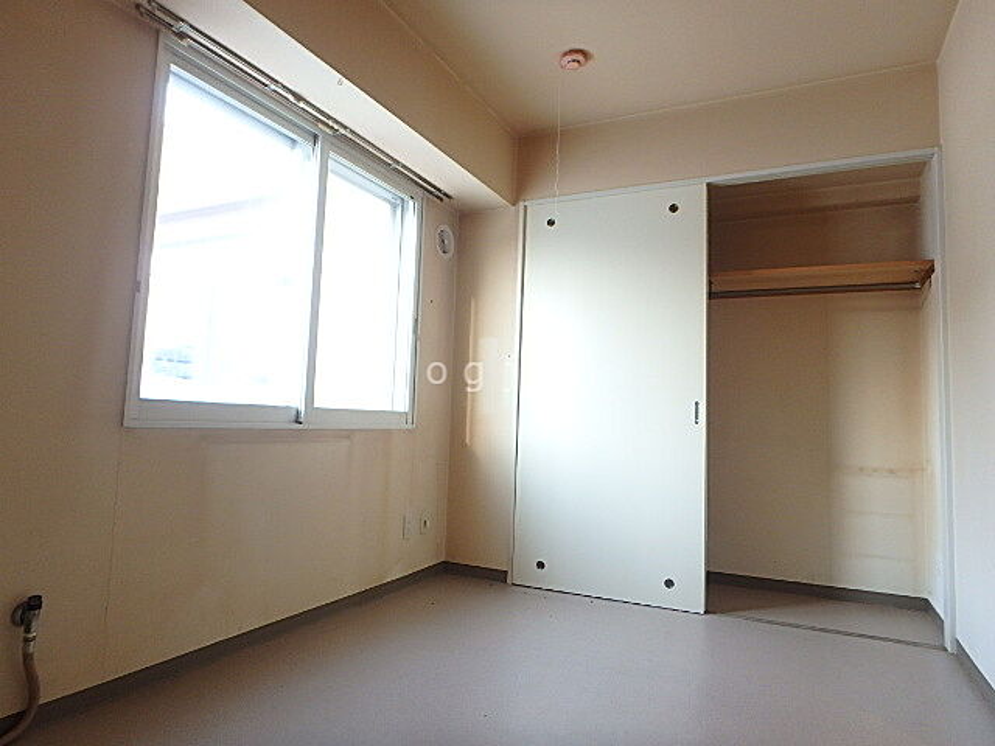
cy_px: 373
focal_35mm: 21
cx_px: 498
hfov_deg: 79.0
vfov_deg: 63.4
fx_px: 604
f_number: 3.5
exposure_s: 1/30
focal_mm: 3.7
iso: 250
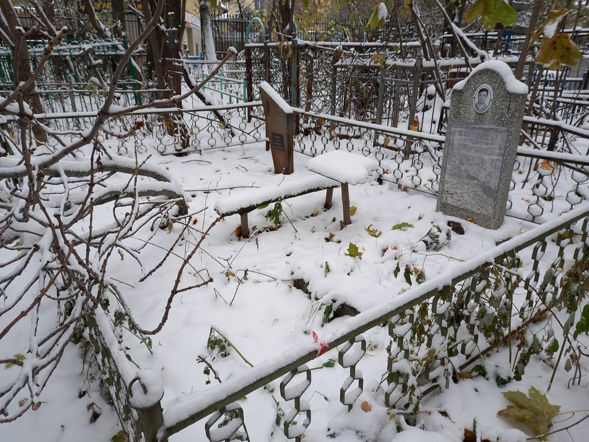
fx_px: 425
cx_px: 294
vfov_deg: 54.9
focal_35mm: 25
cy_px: 221
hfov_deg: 69.4
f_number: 2
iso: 50
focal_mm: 4.6
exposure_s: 1/50
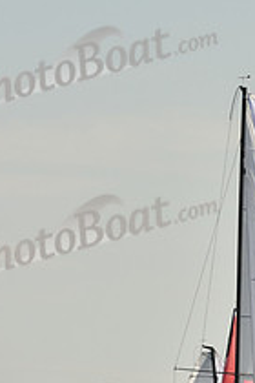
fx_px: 7320
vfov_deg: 3.0
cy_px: 303
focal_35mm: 689
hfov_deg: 2.0
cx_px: 312
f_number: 8
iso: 250
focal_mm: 250
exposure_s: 1/1250
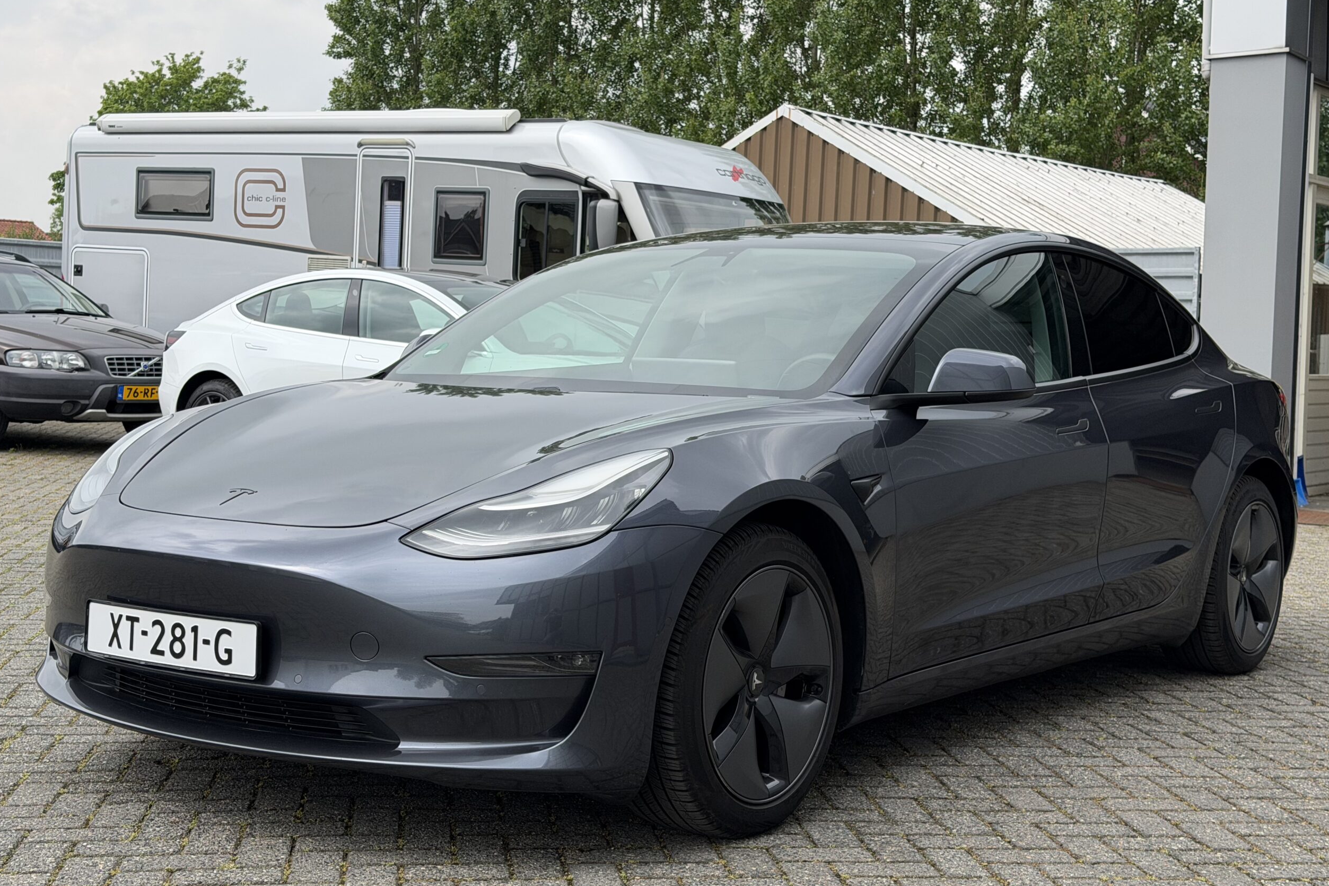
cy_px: 417
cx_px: 666
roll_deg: -1.2
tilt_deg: -3.7
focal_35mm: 51
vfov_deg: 26.5
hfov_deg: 38.9
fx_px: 1883
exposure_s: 1/2033
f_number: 1.78
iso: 64
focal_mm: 6.76
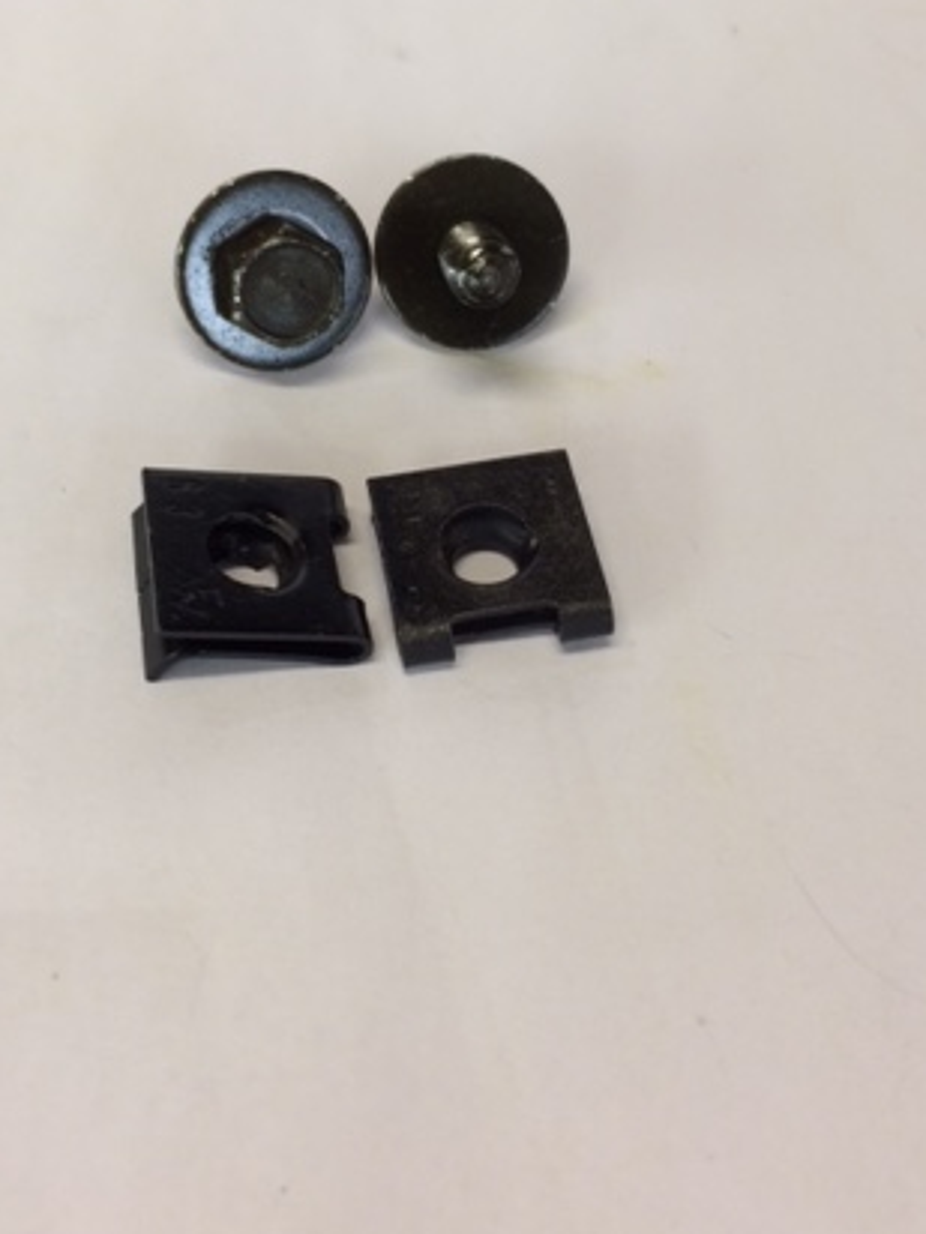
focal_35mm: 45
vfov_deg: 41.7
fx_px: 1605
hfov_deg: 32.1
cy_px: 440
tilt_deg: -46.3
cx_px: 402
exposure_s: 1/33
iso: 32
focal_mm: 4.15
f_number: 2.2
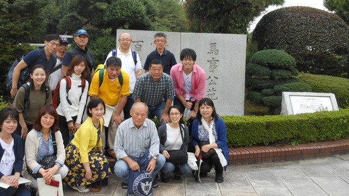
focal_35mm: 39
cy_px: 64
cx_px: 165
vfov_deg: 30.2
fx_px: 361
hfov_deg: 51.6
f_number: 4
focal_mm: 5.9
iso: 80
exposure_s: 1/50
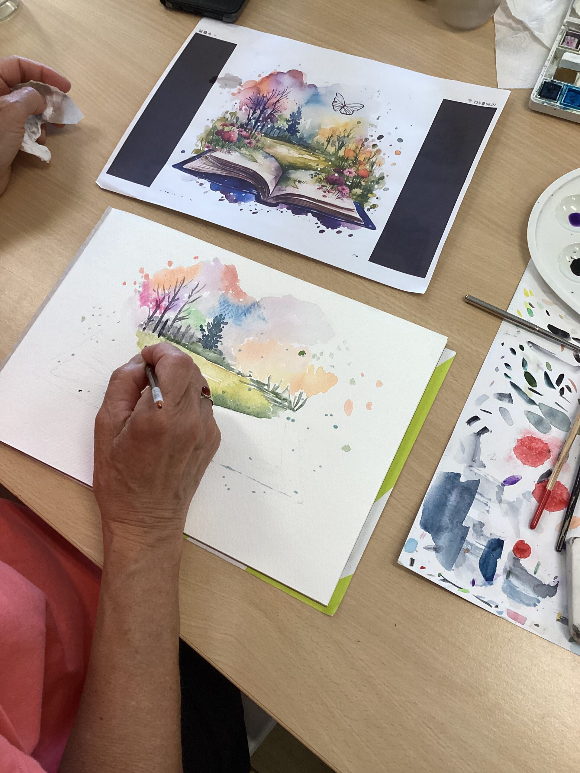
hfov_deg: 45.4
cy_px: 386
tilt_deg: -67.3
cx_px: 290
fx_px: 693
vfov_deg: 58.4
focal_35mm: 31
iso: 64
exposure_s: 1/120
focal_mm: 3.3
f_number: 2.4
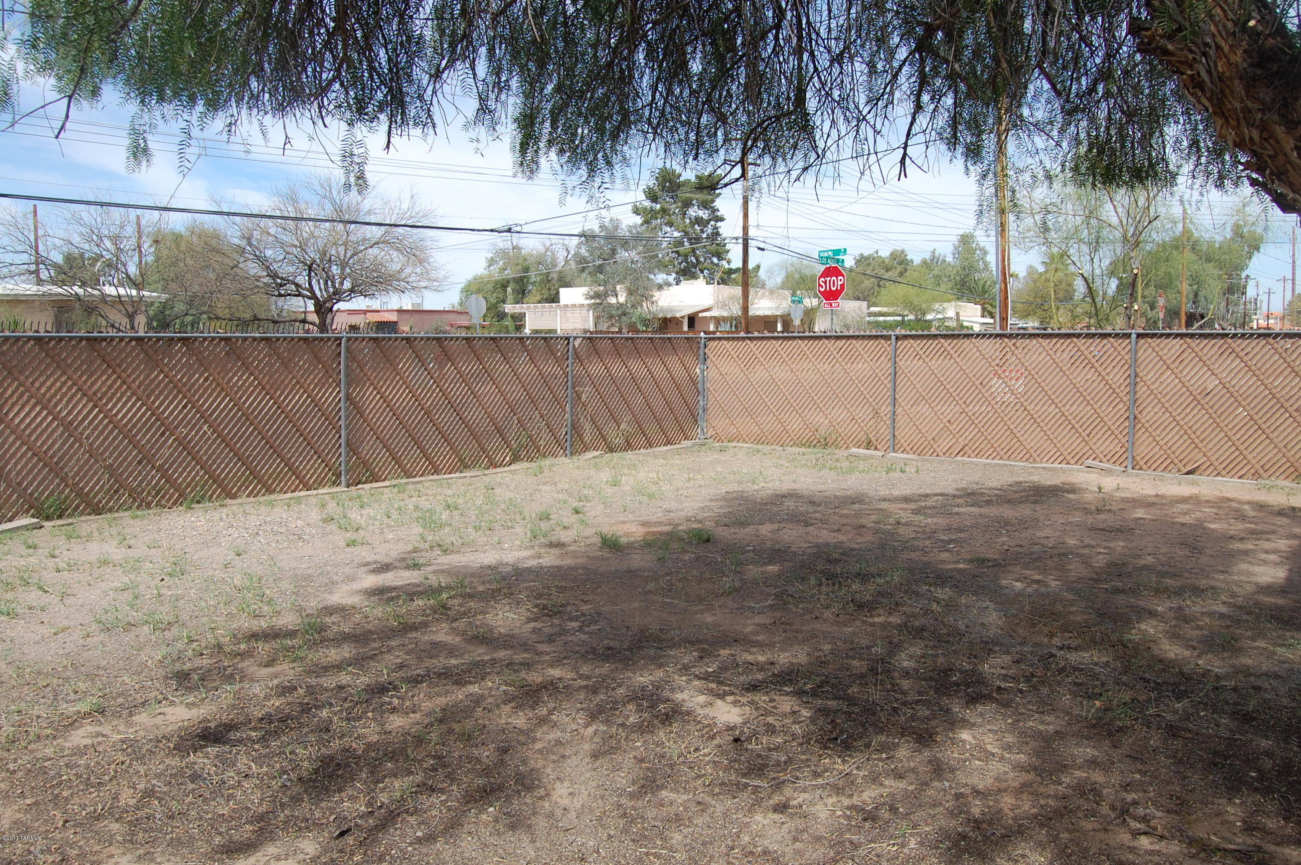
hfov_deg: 67.4
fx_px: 975
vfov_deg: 47.8
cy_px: 432
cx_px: 650
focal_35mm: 27
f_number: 9
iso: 200
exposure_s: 1/320
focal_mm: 18
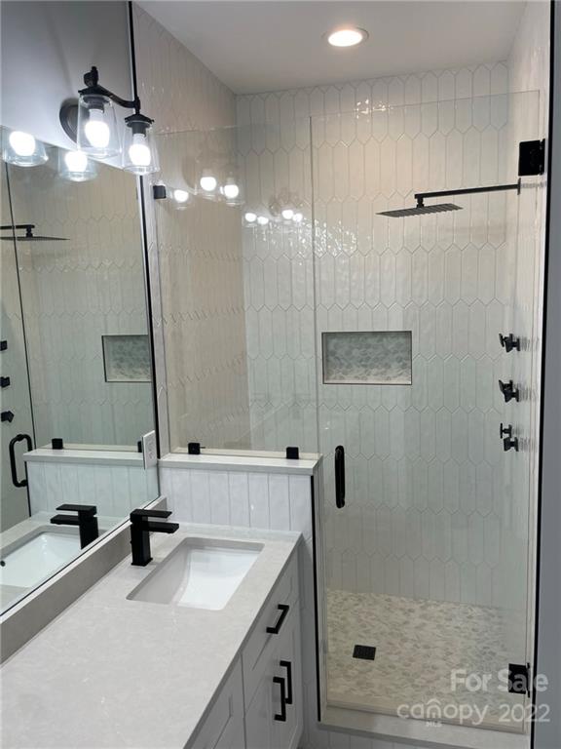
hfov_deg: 53.1
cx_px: 280
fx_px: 562
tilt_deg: -6.8
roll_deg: +1.9
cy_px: 374
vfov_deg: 67.3
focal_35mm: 26
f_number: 1.6
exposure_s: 1/120
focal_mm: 4.2
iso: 64
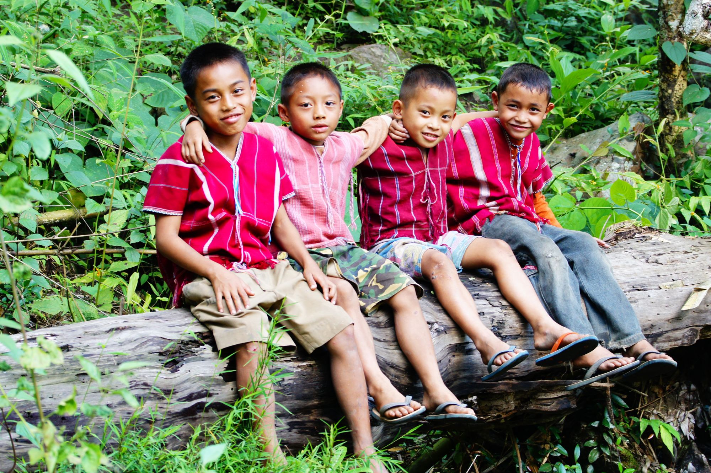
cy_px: 236
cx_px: 356
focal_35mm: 135
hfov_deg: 15.2
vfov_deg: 10.1
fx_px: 2665
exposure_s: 1/30
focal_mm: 90
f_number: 6.3
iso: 400
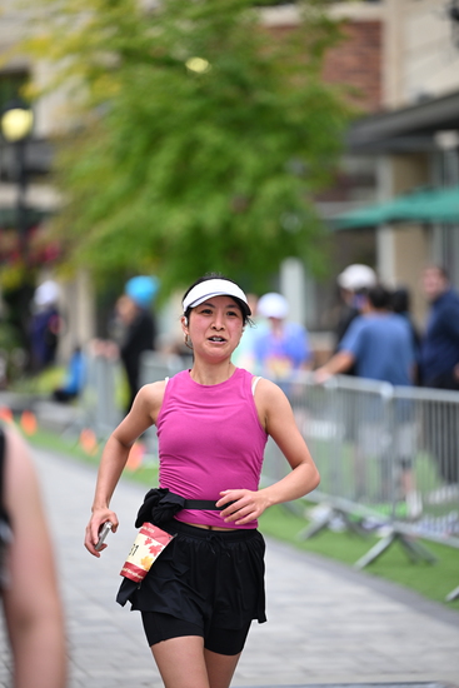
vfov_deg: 11.7
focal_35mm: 175
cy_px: 344
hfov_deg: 7.9
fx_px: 3345
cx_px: 230
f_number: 2.8
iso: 640
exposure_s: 1/2000
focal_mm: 175
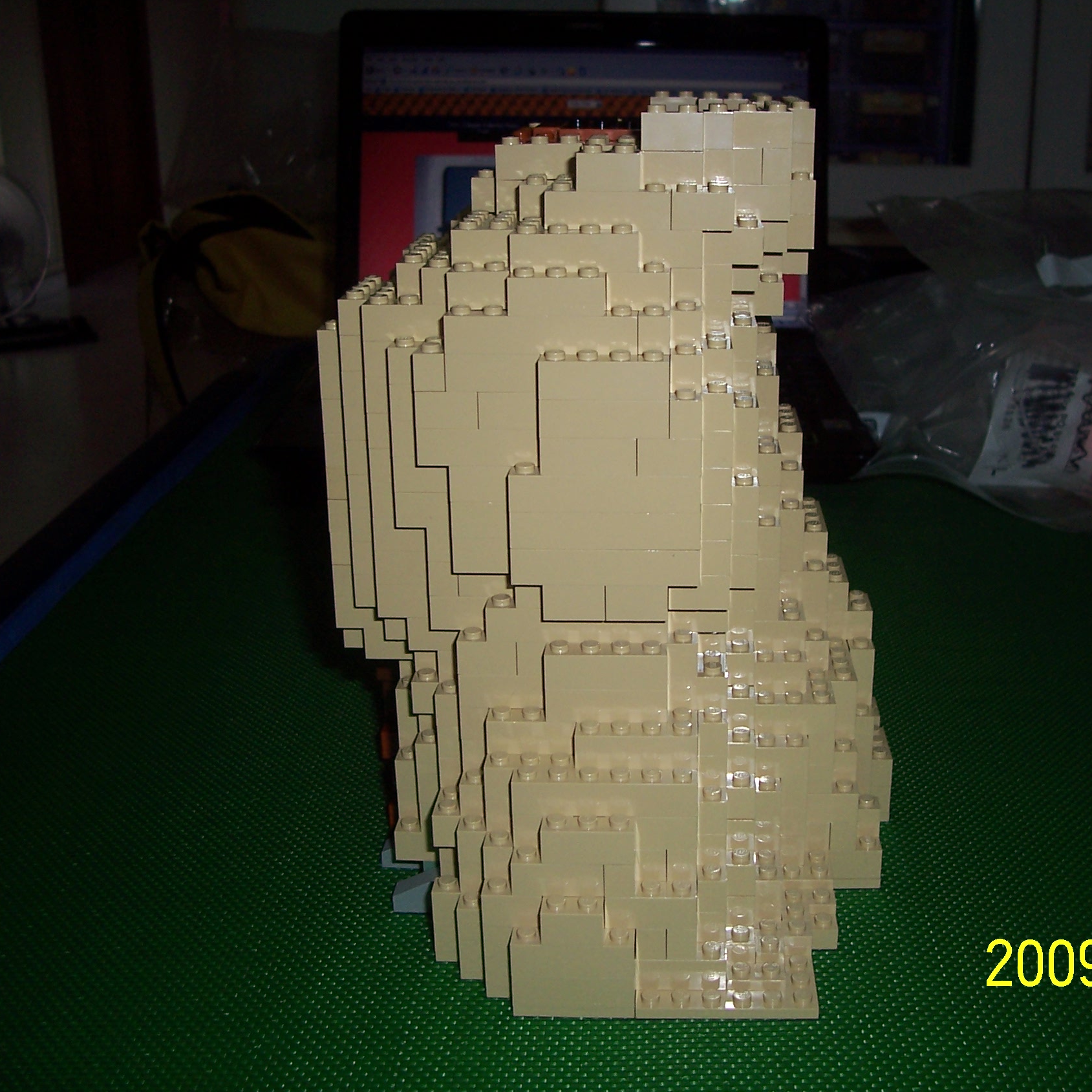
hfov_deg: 40.8
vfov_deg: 40.9
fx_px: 1463
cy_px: 544
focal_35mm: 41
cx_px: 632
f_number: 2.7
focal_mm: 5.6
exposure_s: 1/60
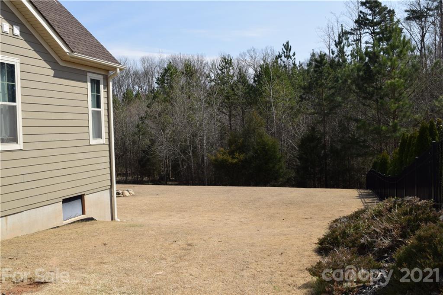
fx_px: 424
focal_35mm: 34
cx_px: 222
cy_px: 148
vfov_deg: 38.3
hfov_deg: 55.1
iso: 100
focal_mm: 23
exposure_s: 1/200
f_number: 10
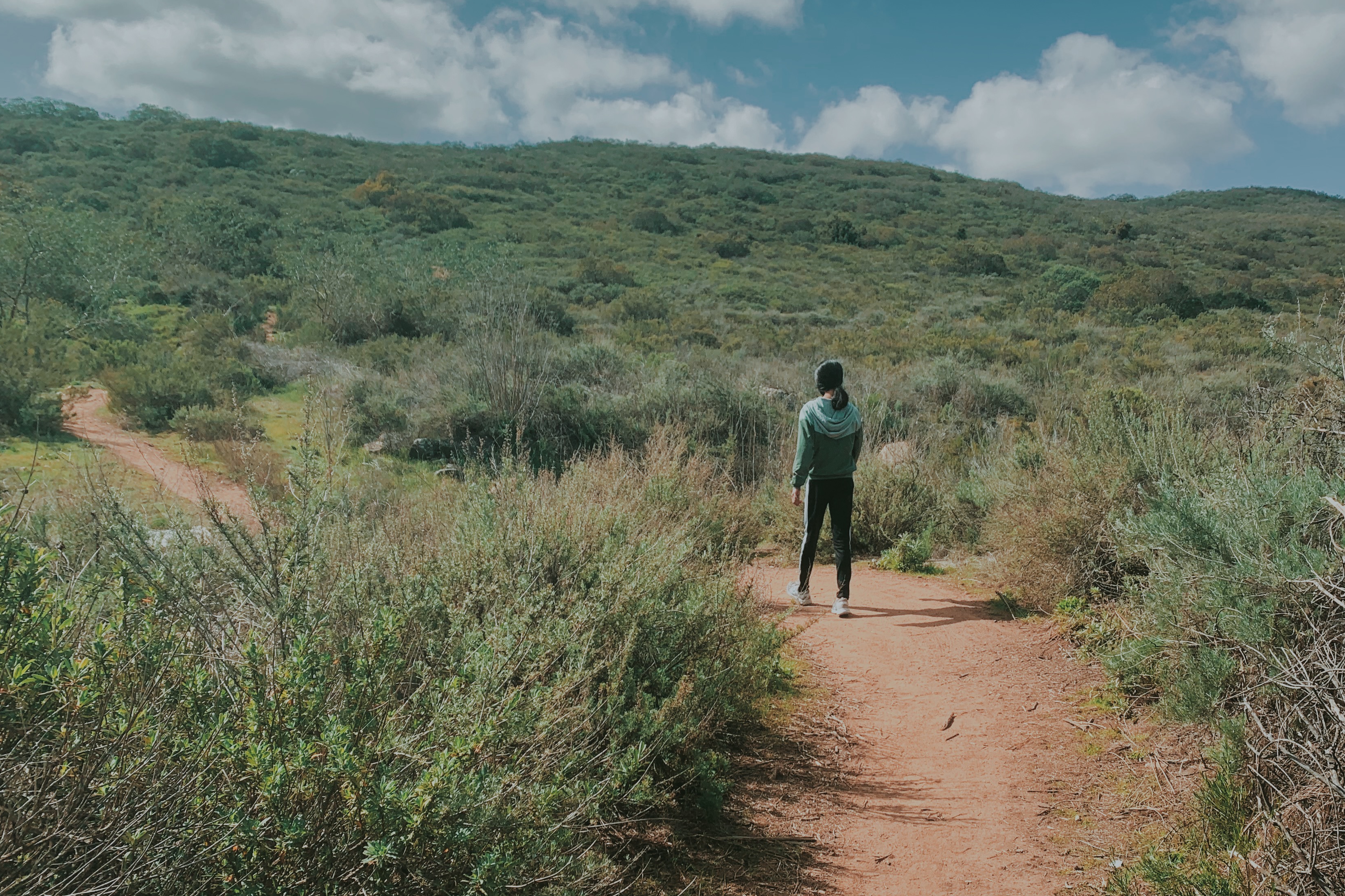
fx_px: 1233
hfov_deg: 57.1
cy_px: 469
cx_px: 753
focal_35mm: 33
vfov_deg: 40.0
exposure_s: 1/2114
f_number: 1.8
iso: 25
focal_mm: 4.25
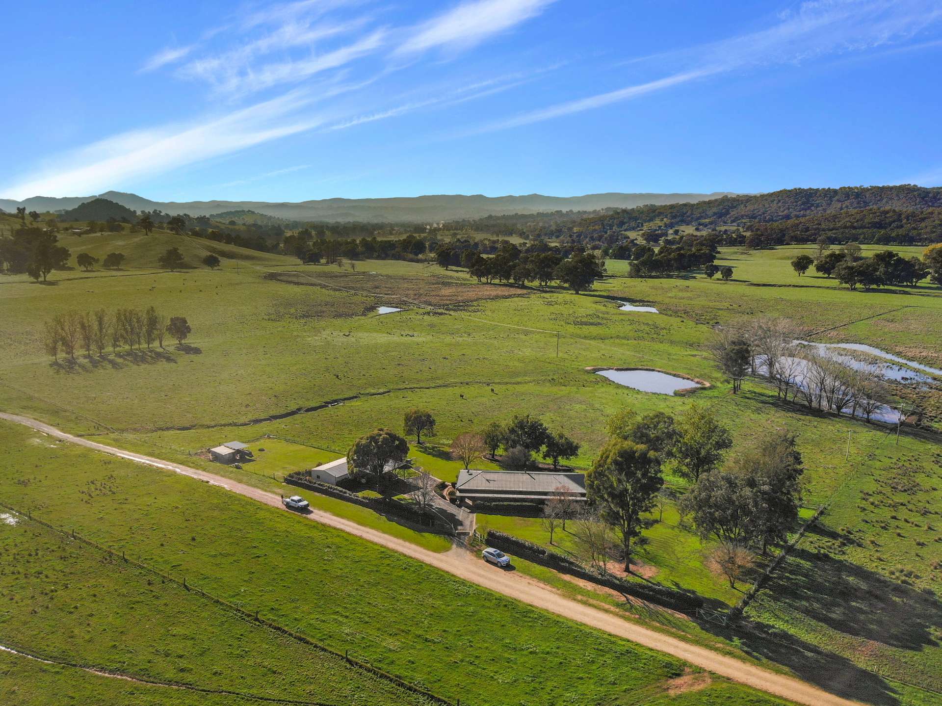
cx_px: 471
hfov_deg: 71.6
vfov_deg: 56.8
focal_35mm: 24
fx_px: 653
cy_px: 353
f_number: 2.8
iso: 100
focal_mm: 4.5
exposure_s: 1/1250
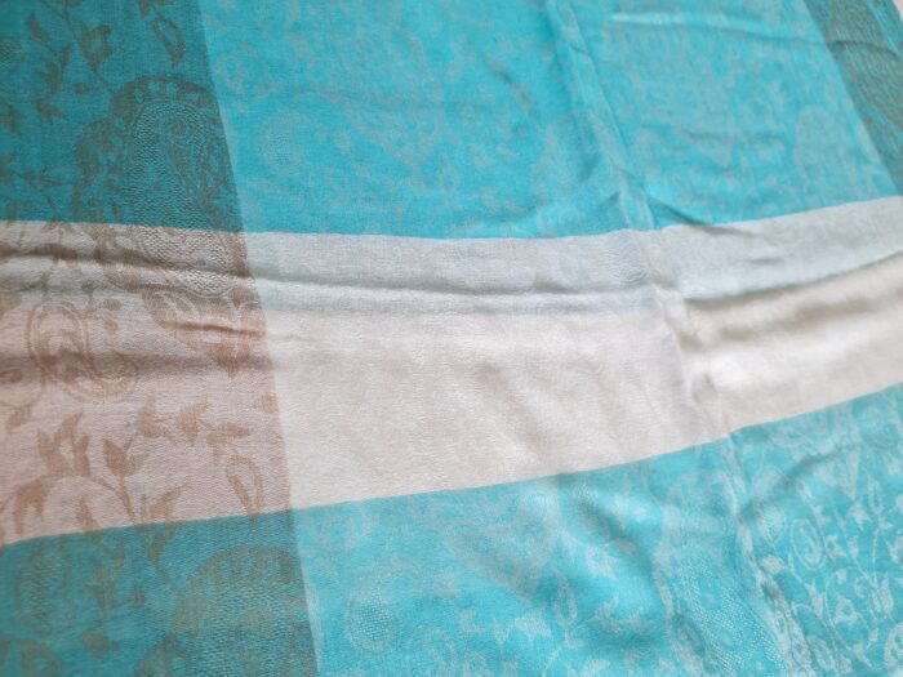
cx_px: 452
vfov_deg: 53.1
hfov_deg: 67.3
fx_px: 678
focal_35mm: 26
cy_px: 338
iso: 250
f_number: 1.8
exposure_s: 1/120
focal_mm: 5.4
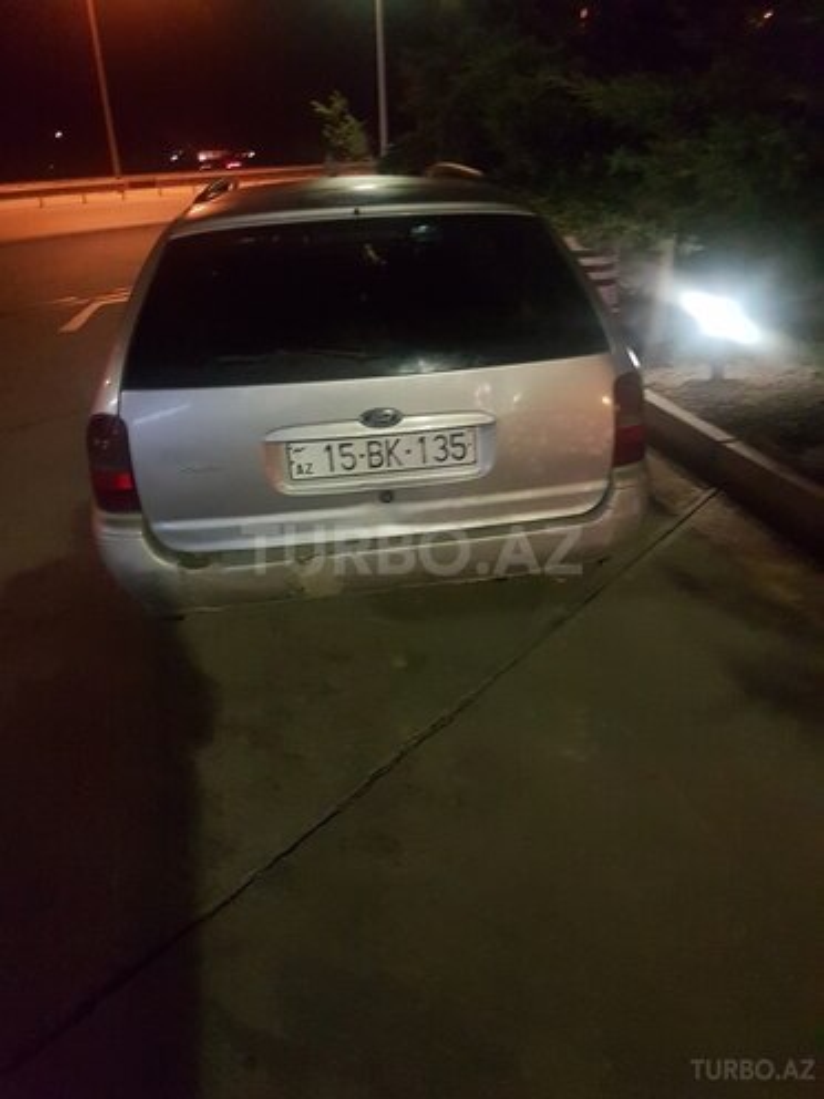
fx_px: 825
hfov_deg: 53.1
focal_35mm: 26
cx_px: 412
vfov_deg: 67.3
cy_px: 550
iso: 500
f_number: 1.7
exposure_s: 1/10
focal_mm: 4.2
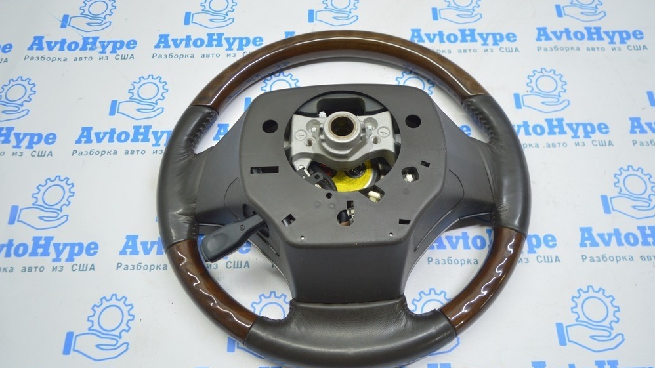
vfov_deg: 40.1
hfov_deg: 66.1
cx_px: 331
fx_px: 504
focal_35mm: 29
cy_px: 164
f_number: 3.5
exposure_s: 1/40
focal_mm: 18
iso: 400
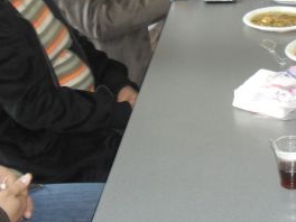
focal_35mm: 85
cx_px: 331
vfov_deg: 16.8
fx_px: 727
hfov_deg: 21.7
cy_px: -24
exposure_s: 1/45
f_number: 3.2
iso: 160
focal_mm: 6.3
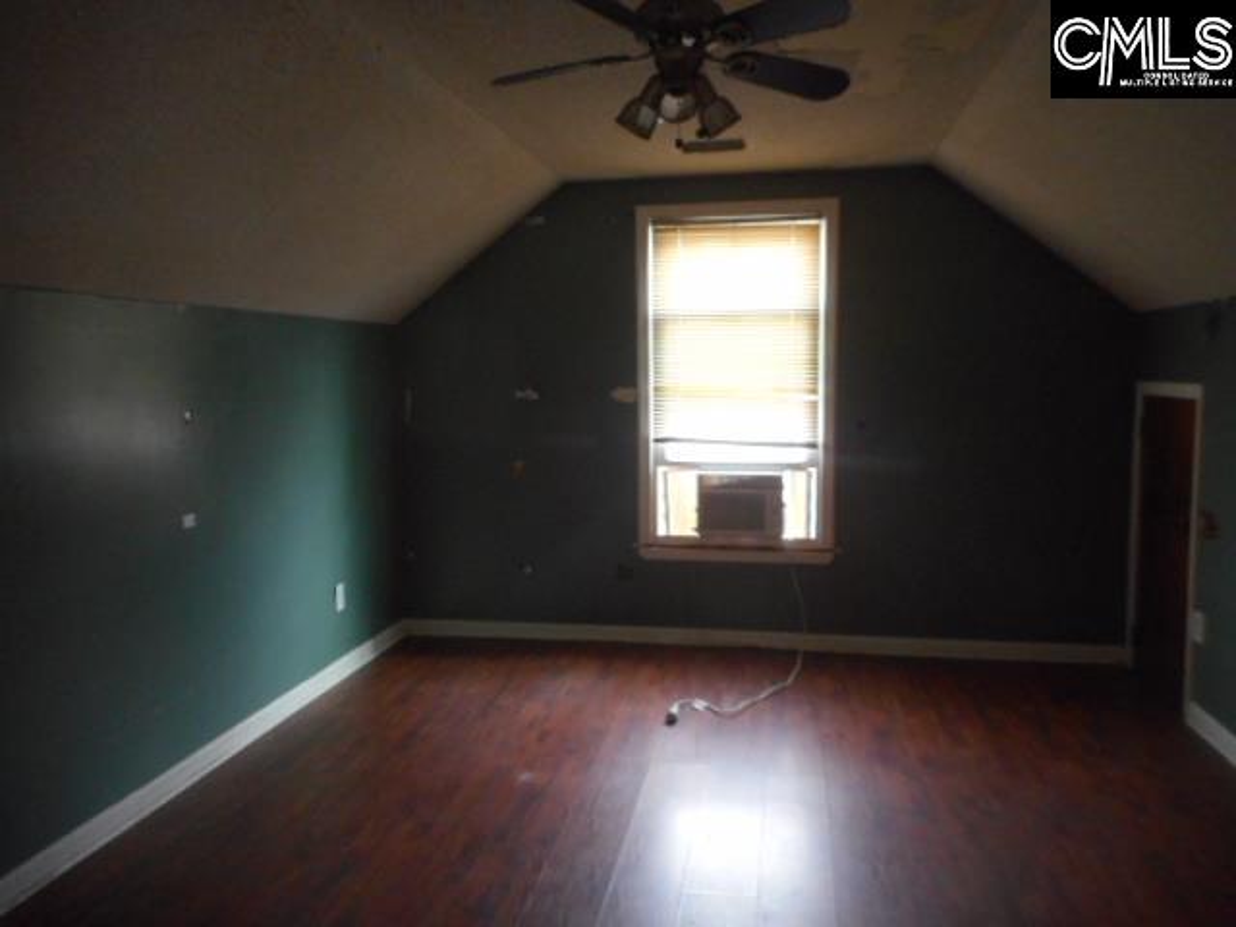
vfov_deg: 54.9
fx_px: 893
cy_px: 464
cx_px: 618
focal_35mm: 25
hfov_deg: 69.4
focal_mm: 4.5
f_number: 3.7
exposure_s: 1/20
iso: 400
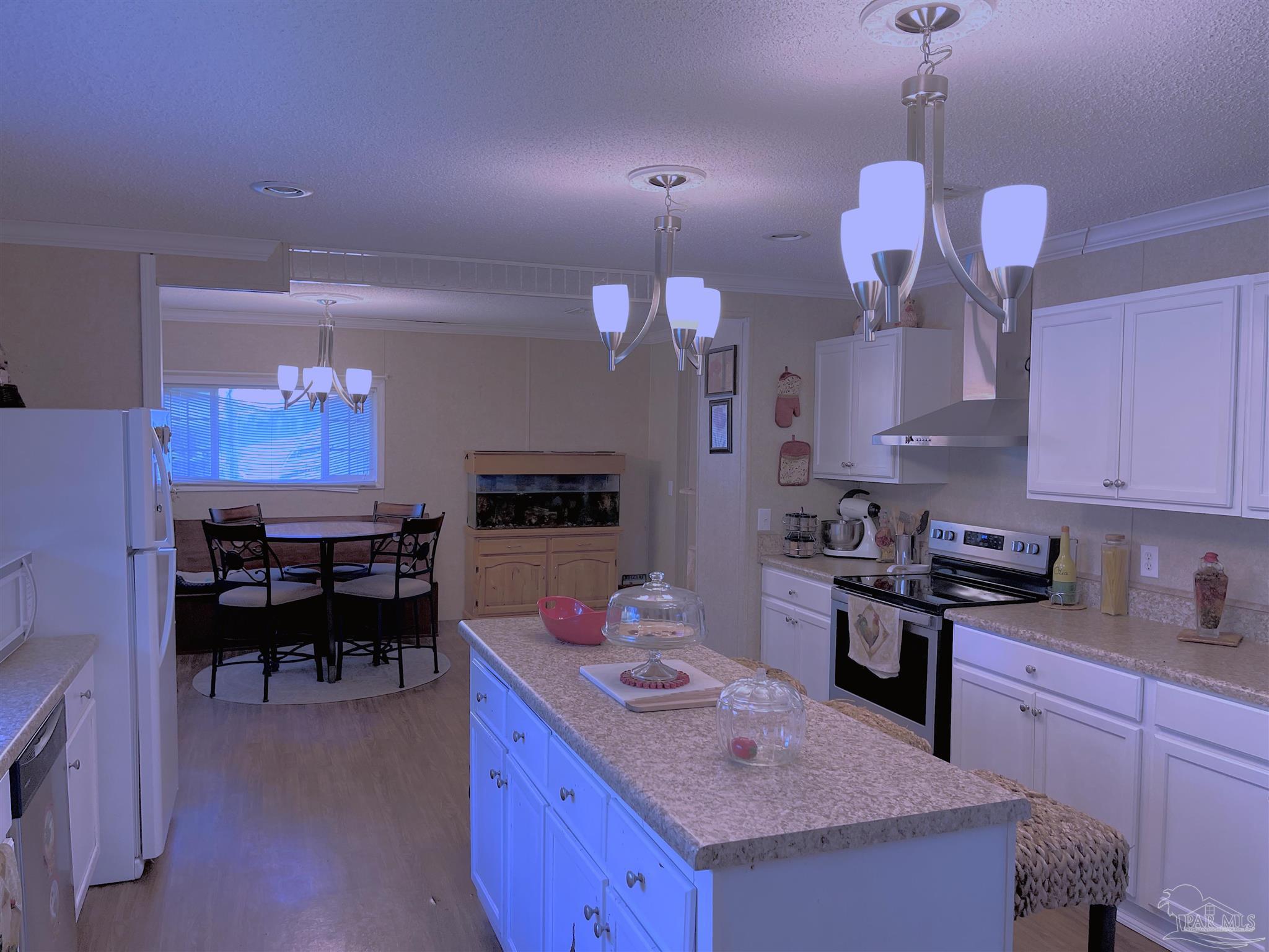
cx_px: 634
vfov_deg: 53.1
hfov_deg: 67.3
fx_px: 953
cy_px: 476
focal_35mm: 26
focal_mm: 5.1
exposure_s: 1/121
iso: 125
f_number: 1.6
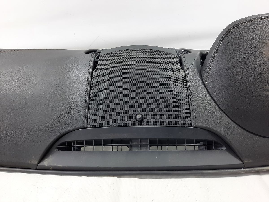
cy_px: 101
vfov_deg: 54.9
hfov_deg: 69.4
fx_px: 194
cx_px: 134
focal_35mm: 25
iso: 64
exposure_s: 1/50
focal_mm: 4.6
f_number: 2
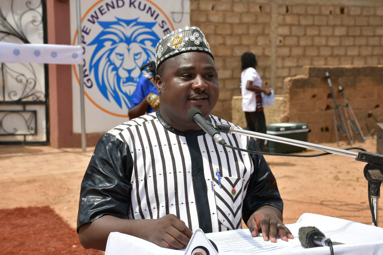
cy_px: 128
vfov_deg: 20.3
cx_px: 192
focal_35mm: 67
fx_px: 713
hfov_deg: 30.1
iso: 100
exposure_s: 1/320
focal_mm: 45
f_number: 9
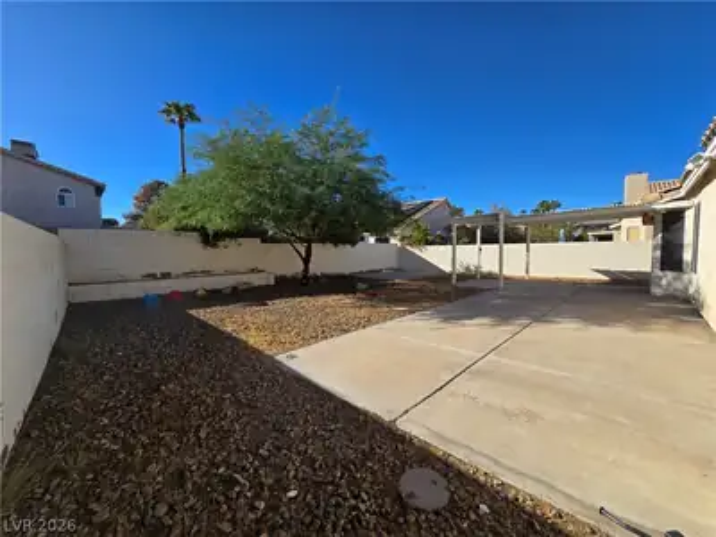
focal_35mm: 13
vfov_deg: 89.9
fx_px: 269
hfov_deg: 106.2
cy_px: 268
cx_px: 358
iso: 50
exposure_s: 1/2094
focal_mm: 2.2
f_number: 2.2
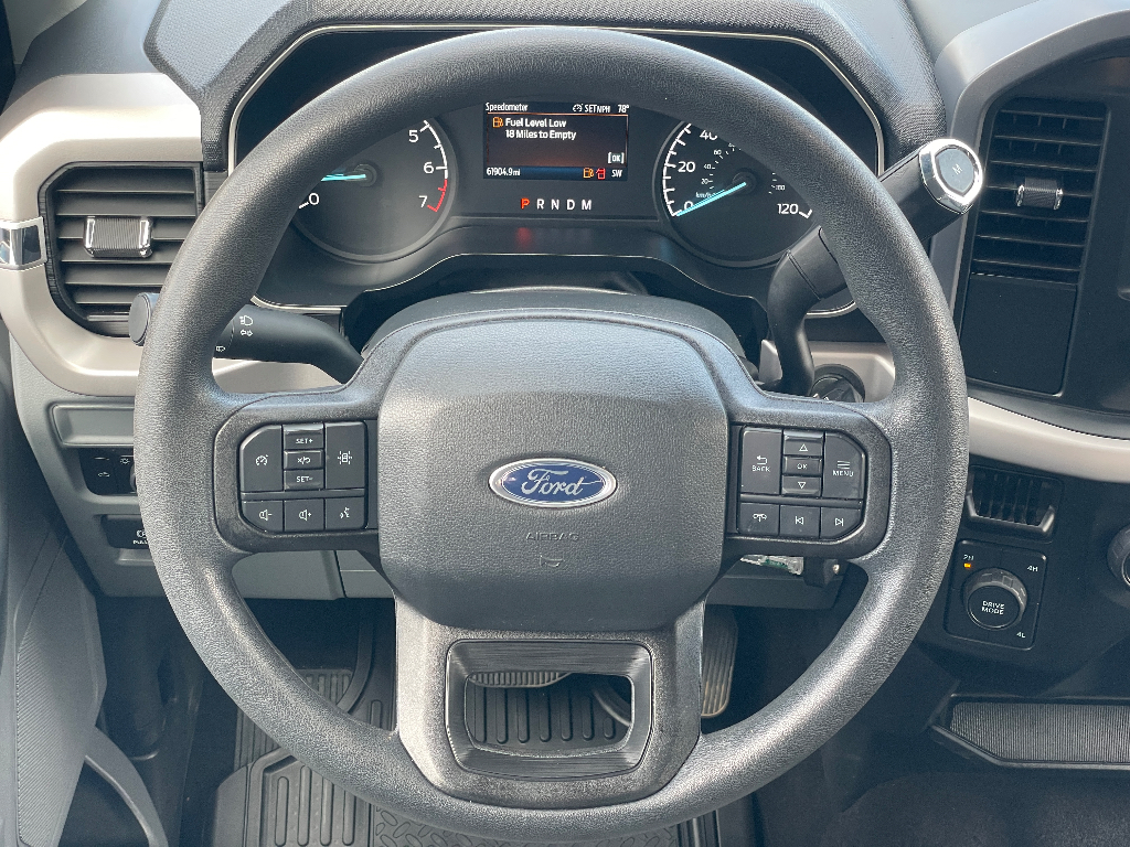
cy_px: 424
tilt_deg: -33.5
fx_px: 1697
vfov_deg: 28.0
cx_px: 565
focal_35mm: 52
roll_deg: -1.6
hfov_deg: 36.8
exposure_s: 1/99
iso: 100
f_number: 2
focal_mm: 6
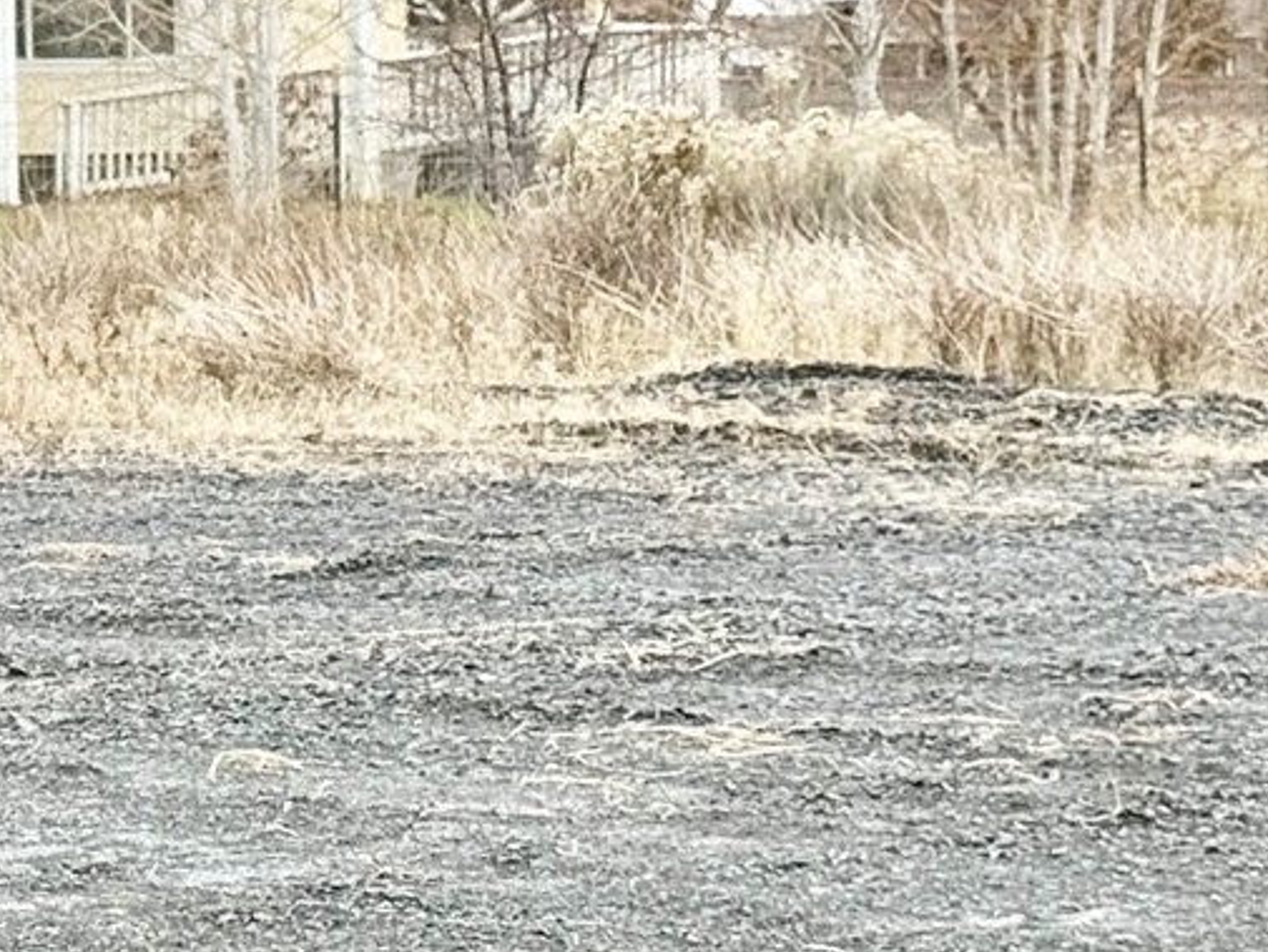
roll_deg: +0.9
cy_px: -63
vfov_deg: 9.7
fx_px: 5569
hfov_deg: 12.5
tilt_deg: +2.2
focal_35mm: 152
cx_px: -502
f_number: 1.78
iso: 64
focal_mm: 6.76
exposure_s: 1/928
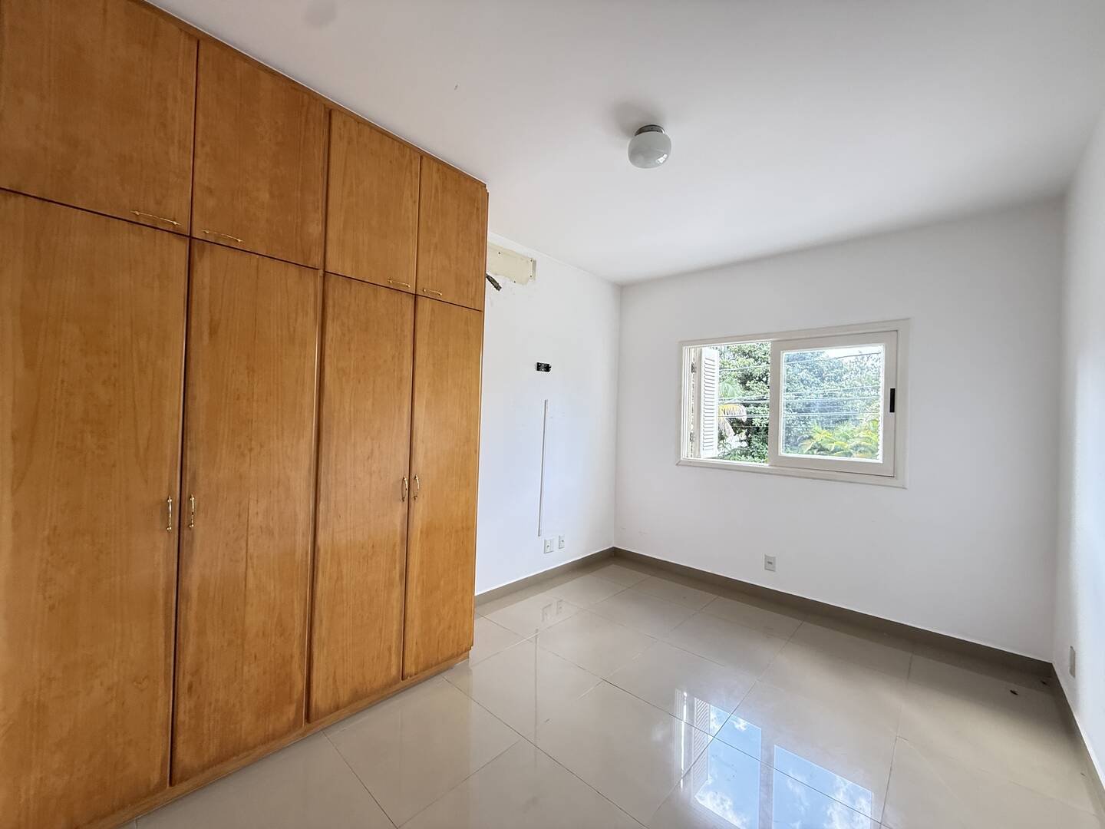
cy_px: 414
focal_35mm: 14
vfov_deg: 85.7
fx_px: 447
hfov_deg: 102.1
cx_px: 552
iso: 160
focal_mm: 2.22
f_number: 2.2
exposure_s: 1/99
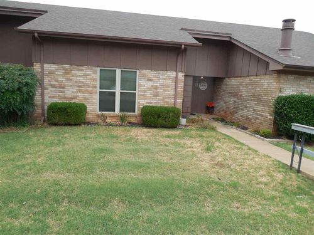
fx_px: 227
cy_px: 118
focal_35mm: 25
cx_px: 157
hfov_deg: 69.4
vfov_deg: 54.9
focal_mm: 4.5
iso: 125
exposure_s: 1/500
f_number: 3.3
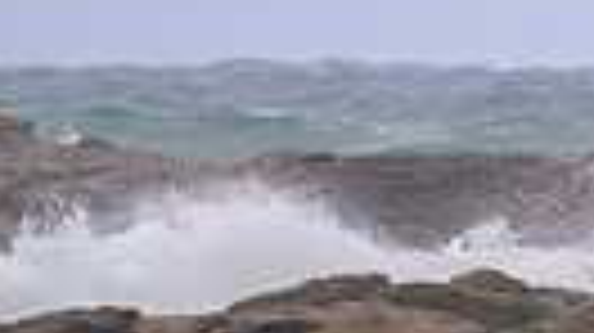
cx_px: 887
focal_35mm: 1861
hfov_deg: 1.2
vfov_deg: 0.7
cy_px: 402
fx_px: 29288
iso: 800
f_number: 11
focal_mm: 380
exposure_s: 1/1250
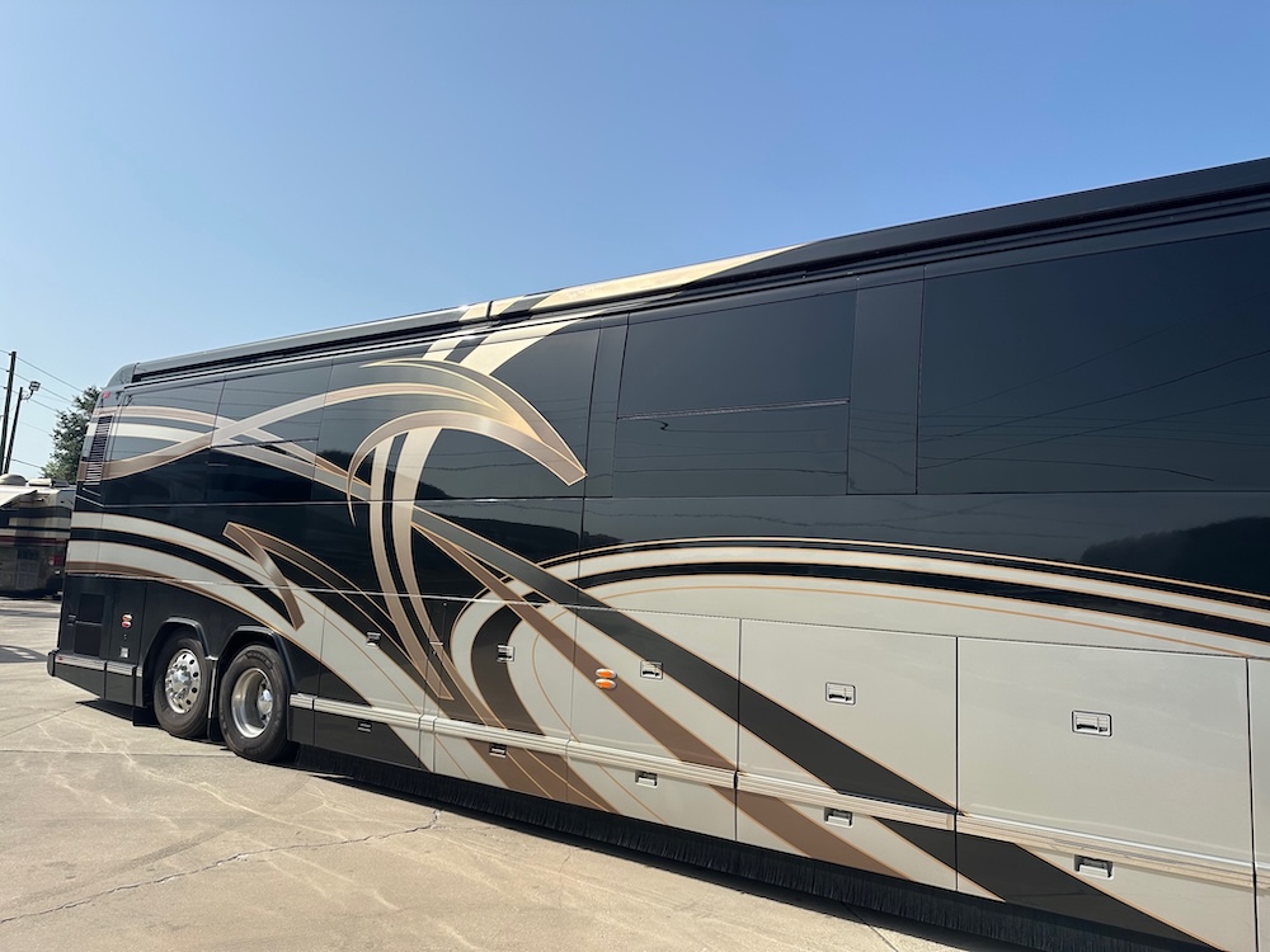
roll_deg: -3.7
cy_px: 476
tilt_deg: +7.2
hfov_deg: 71.6
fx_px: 881
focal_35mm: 24
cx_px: 635
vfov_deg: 56.8
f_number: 1.78
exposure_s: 1/5000
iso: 80
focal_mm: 6.86
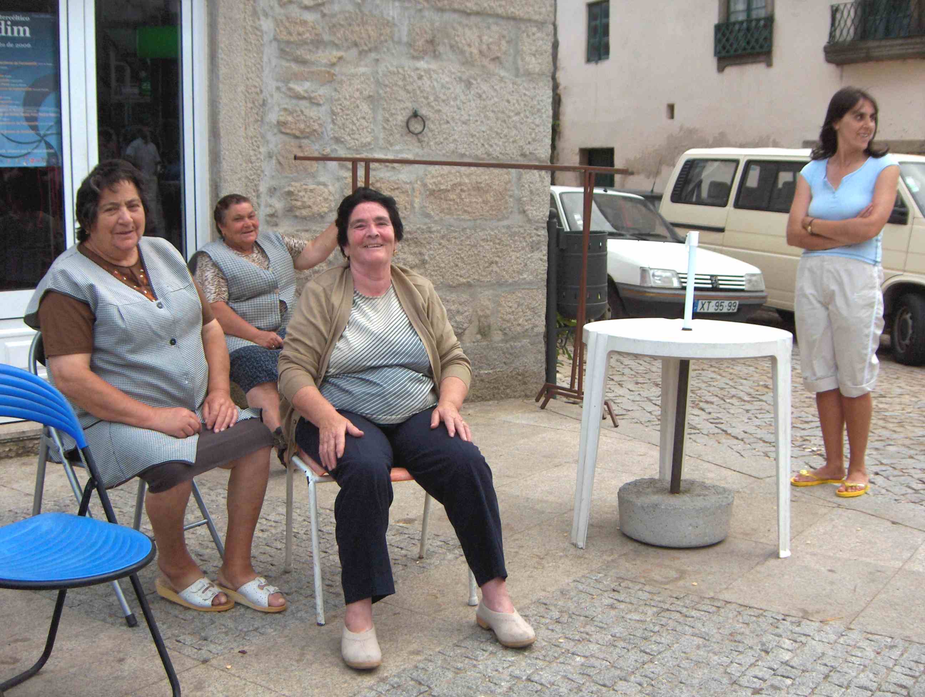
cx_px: 462
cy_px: 348
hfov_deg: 47.8
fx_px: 1044
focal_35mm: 39
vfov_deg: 36.9
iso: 188
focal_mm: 8
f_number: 2.8
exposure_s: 1/124
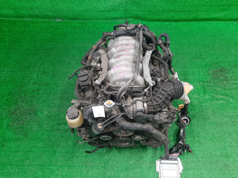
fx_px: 179
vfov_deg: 53.1
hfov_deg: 67.3
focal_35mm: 26
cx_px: 119
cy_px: 89
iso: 139
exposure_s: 1/50
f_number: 1.7
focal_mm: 3.93
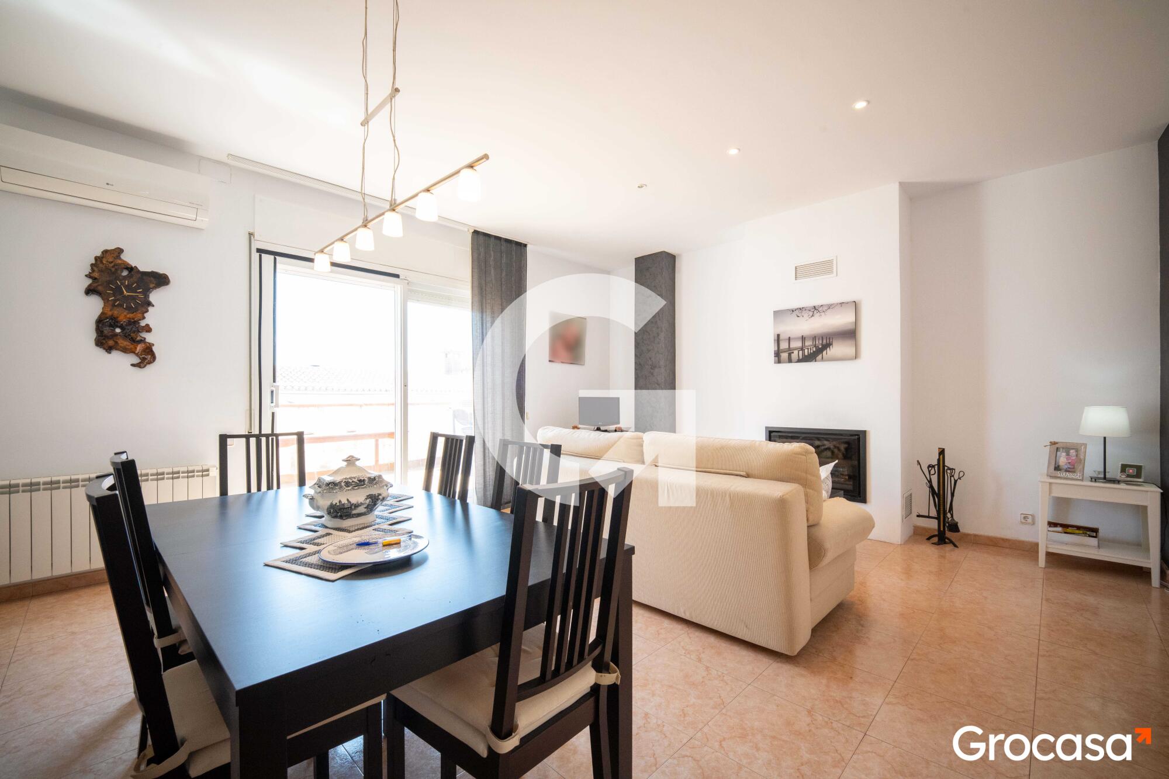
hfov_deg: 104.3
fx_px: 455
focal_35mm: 14
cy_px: 390
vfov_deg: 81.2
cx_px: 584
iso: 1400
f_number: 9
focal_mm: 14
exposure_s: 1/60
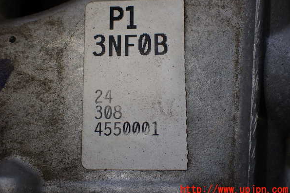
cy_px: 87
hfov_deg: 45.4
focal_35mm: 43
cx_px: 144
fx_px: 346
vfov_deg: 31.2
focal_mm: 7.31
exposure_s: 1/200
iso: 100
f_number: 2.8
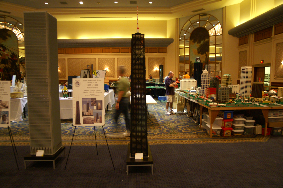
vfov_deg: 53.0
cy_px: 94
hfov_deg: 73.8
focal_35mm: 24
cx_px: 142
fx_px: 188
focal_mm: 16
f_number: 3.5
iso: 400
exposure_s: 1/8
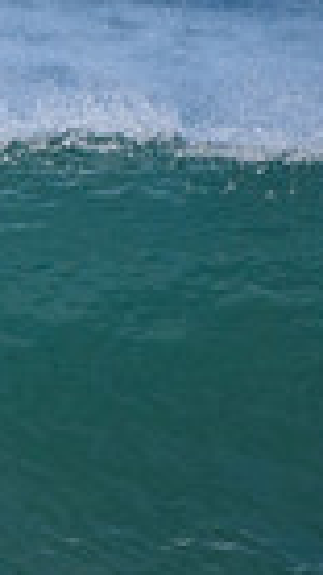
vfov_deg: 0.7
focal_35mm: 3288
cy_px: 465
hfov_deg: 0.4
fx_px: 50155
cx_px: -600
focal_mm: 500
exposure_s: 1/2000
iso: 450
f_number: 5.6
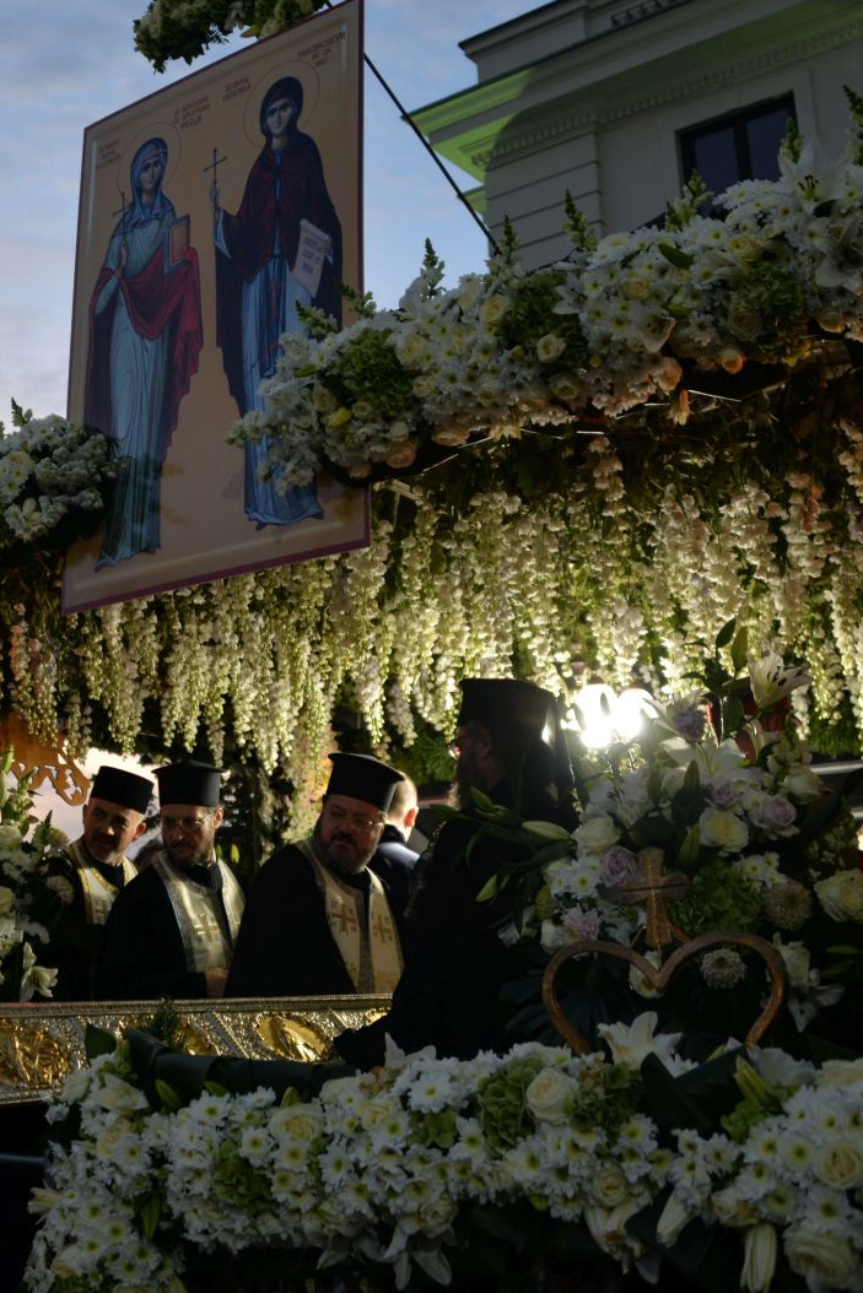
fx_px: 1546
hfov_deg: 30.2
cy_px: 634
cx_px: 137
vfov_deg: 45.4
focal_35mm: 43
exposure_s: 1/50
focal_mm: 28
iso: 800
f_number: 3.5
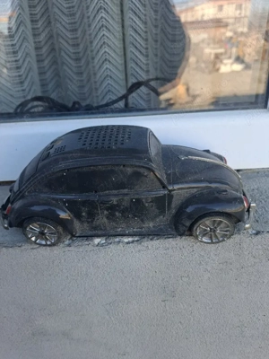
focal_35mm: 23
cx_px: 134
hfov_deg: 58.9
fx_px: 238
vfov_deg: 73.9
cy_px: 180
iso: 50
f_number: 1.8
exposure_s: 1/156
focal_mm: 5.54
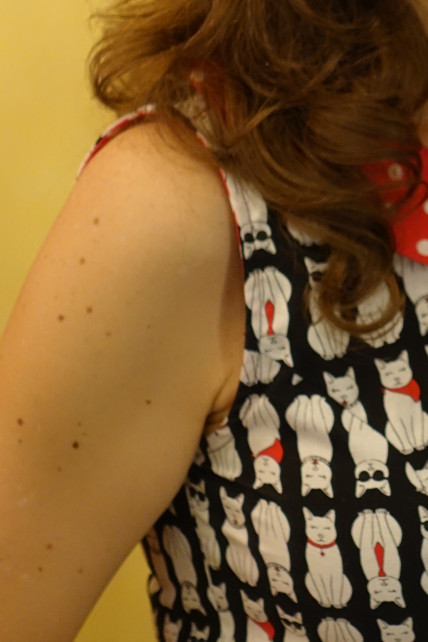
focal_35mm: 140
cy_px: 217
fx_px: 2497
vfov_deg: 14.6
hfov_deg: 9.7
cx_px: 503
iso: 800
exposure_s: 1/40
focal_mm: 19.48
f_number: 2.8
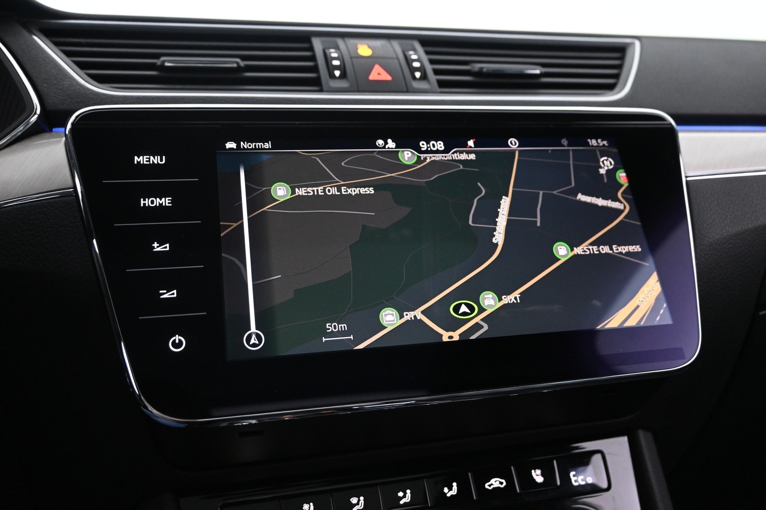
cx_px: 383
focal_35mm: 31
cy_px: 255
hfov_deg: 60.7
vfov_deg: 42.6
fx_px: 654
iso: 3200
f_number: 3.8
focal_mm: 20.5
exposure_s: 1/30
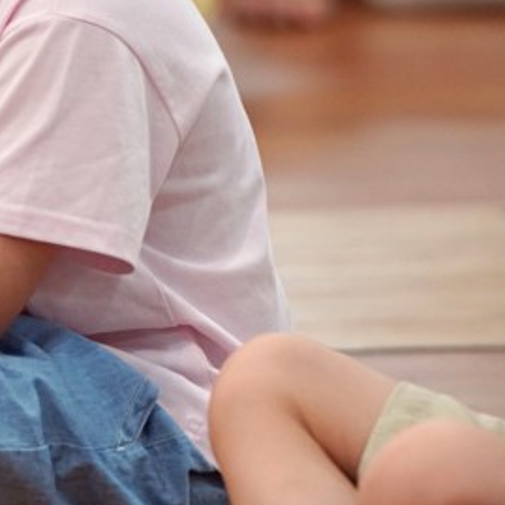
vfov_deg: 3.1
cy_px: 4
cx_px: -171
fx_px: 9375
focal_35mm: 568
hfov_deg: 3.1
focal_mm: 200
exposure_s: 1/250
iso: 2000
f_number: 4
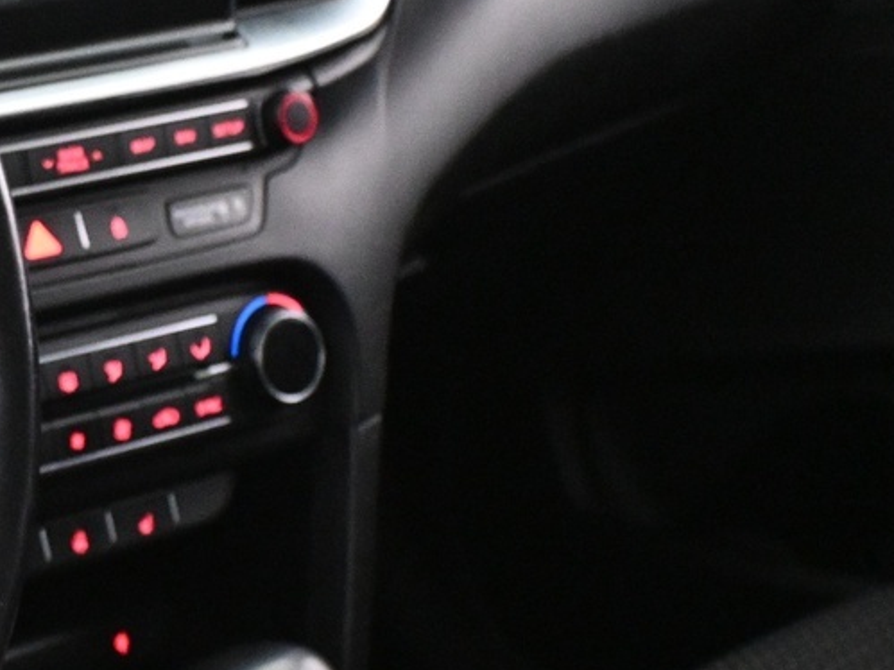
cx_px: -527
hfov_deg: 16.6
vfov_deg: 14.0
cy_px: 328
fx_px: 2720
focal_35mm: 105
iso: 4000
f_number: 4
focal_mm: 22.5
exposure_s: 1/30
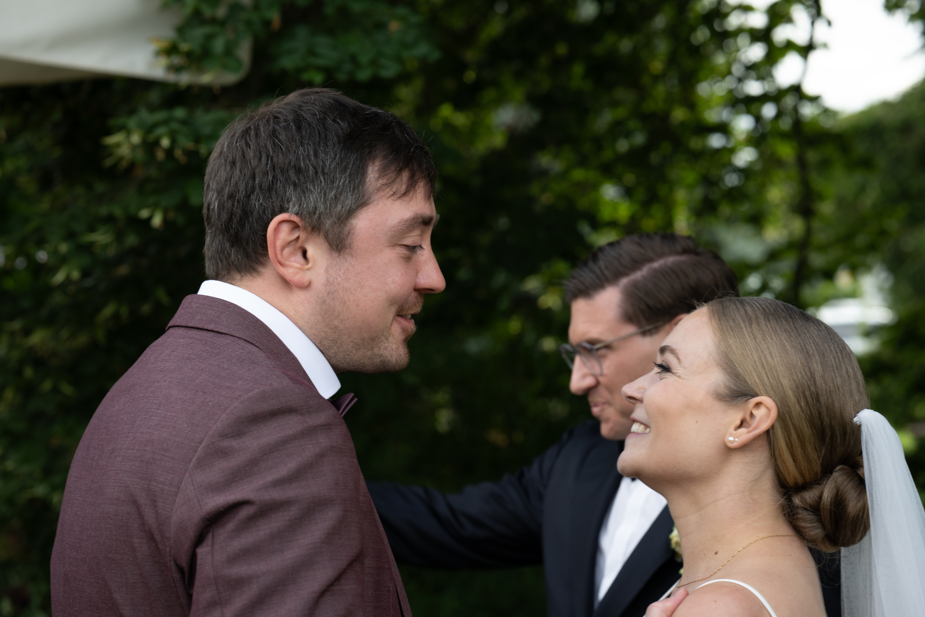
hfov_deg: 23.9
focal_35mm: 85
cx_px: 462
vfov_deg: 16.1
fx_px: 2184
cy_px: 308
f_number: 5.6
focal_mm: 85
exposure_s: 1/125
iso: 160
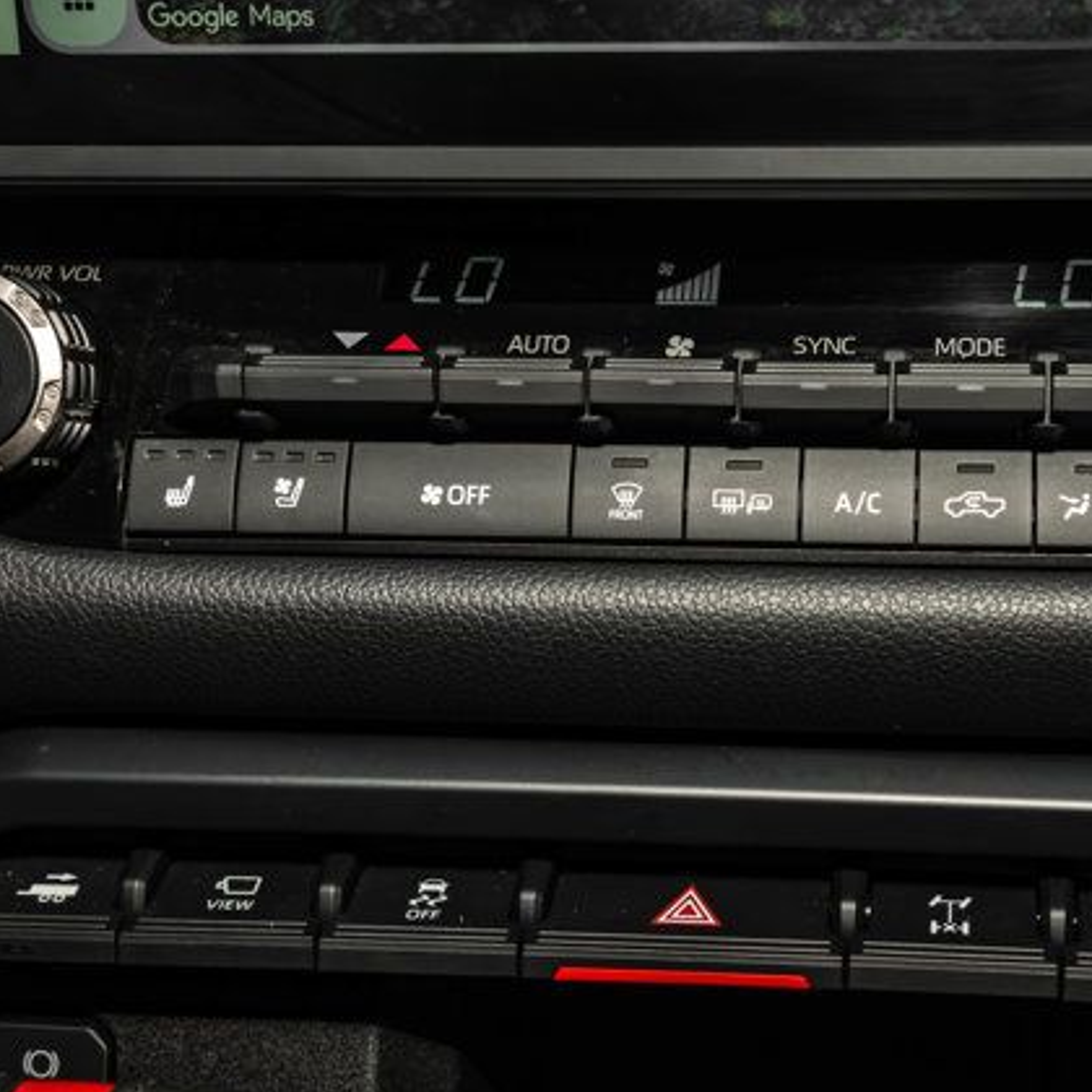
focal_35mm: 60
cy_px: 552
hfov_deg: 28.4
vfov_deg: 28.6
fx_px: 2141
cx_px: 738
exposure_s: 1/200
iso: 800
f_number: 10
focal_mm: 42
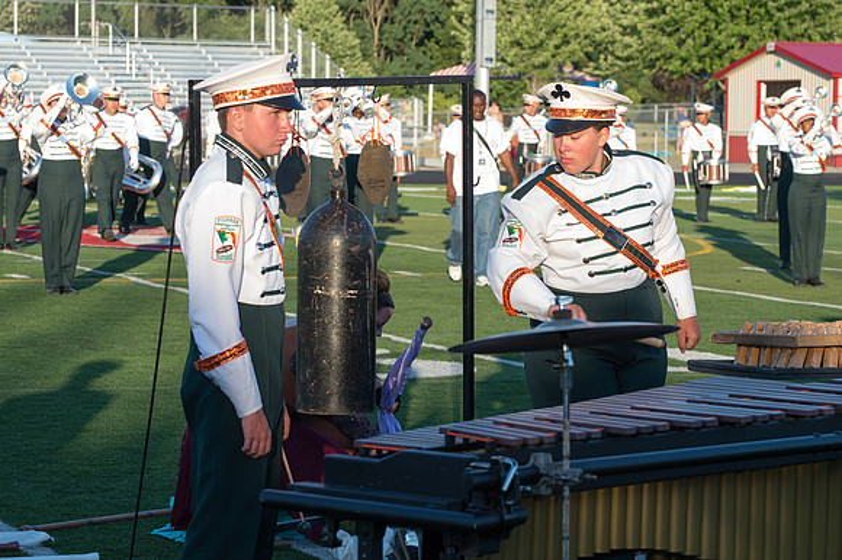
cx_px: 455
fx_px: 2876
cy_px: 249
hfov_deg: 16.7
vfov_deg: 11.1
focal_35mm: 123
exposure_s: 1/320
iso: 640
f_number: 9
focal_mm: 95
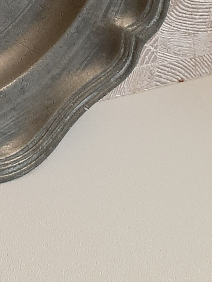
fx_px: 743
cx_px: -108
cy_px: -57
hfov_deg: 15.0
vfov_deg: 20.2
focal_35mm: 91
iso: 250
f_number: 1.7
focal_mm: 3.93
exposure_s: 1/50
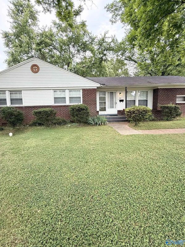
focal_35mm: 15
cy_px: 115
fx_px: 107
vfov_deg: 98.0
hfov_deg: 81.7
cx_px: 89
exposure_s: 1/99
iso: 64
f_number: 2.2
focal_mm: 2.22
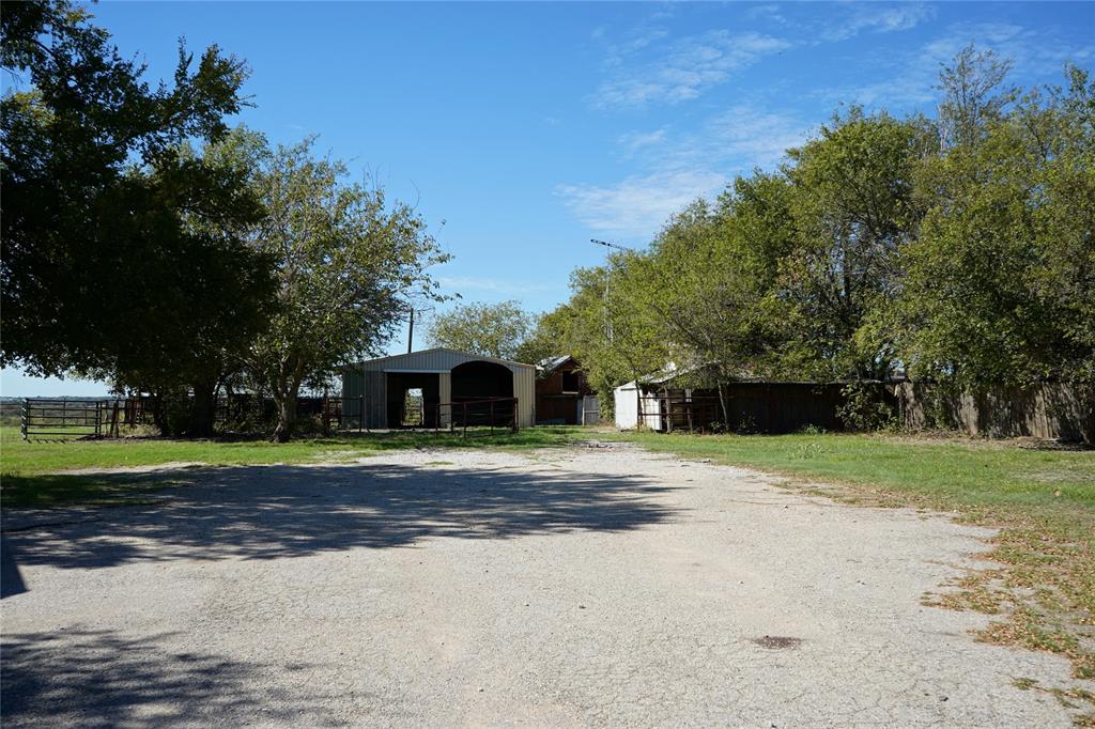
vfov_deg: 42.3
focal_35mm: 31
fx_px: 943
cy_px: 364
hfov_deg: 60.3
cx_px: 548
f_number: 8
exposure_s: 1/200
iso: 100
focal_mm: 31
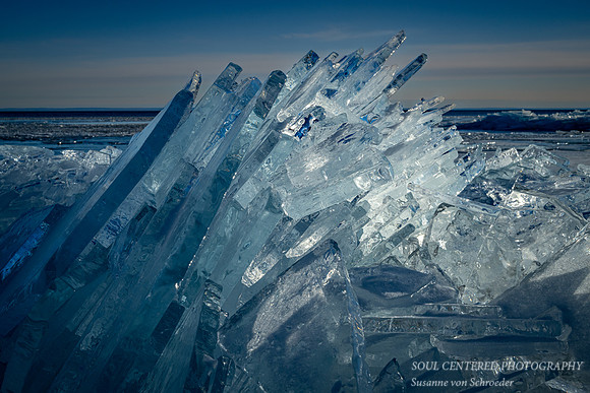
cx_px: 301
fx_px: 737
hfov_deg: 43.6
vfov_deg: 29.9
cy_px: 191
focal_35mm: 45
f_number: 13
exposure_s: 1/200
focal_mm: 43
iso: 200
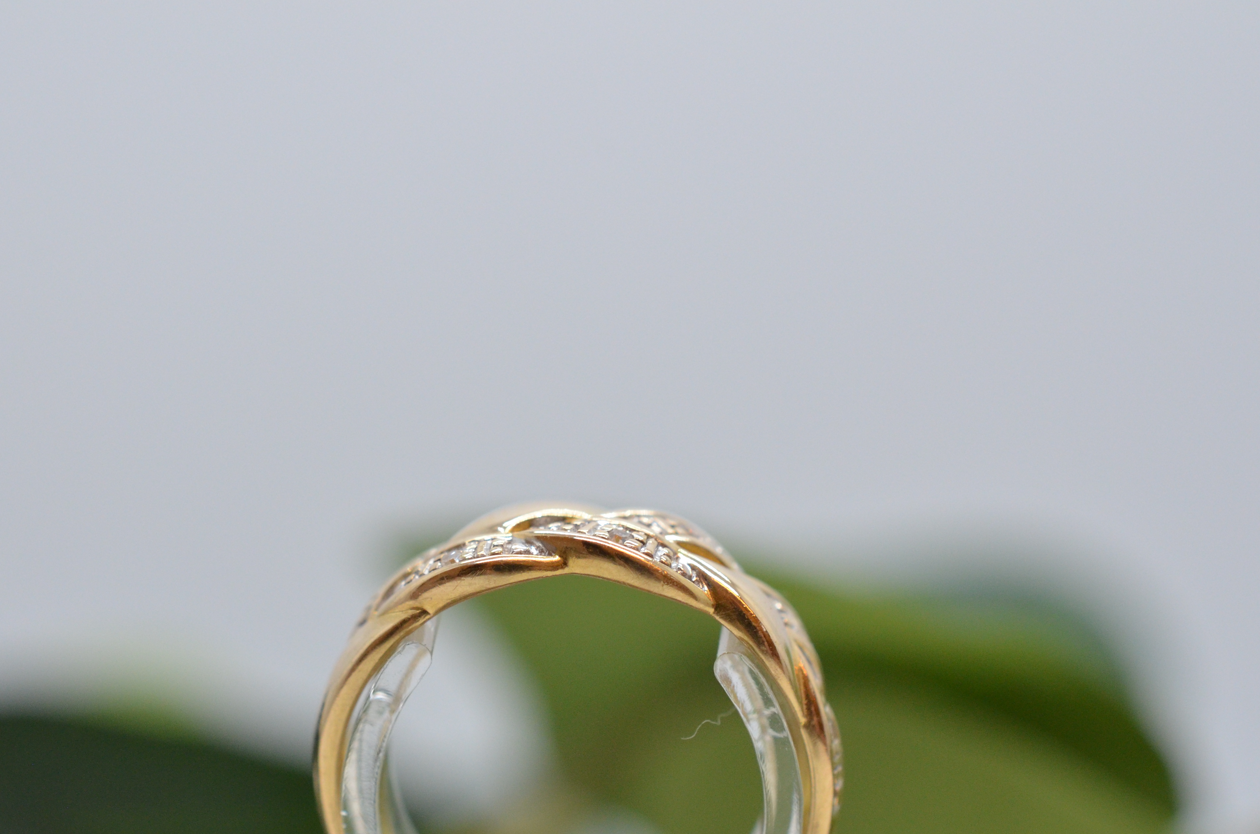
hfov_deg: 26.4
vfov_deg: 17.6
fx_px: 2689
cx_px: 593
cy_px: 534
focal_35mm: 77
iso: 1000
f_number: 9
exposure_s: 1/200
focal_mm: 40
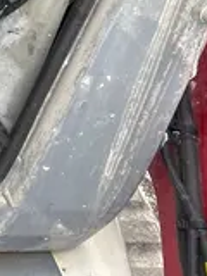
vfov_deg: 15.3
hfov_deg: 11.1
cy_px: -134
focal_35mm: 119
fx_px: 949
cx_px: -236
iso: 50
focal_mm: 5.7
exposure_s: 1/362
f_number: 1.5
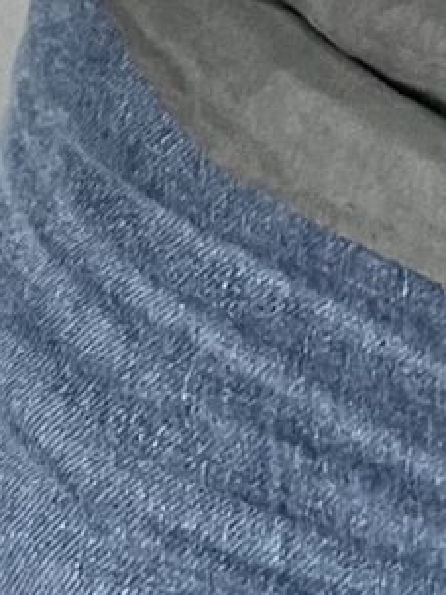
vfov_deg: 8.9
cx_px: 933
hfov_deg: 7.0
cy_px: -819
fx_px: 3490
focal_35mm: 203
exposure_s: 1/59
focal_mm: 2.71
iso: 400
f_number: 2.2
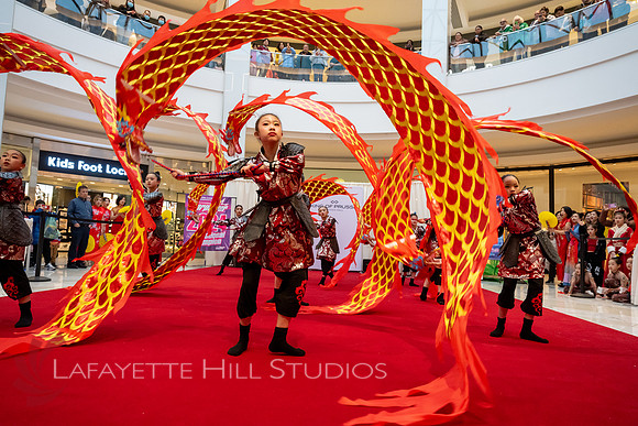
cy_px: 213
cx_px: 319
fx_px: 425
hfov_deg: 73.7
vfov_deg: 53.2
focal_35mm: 24
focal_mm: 24
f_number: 4
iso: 4000
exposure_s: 1/400
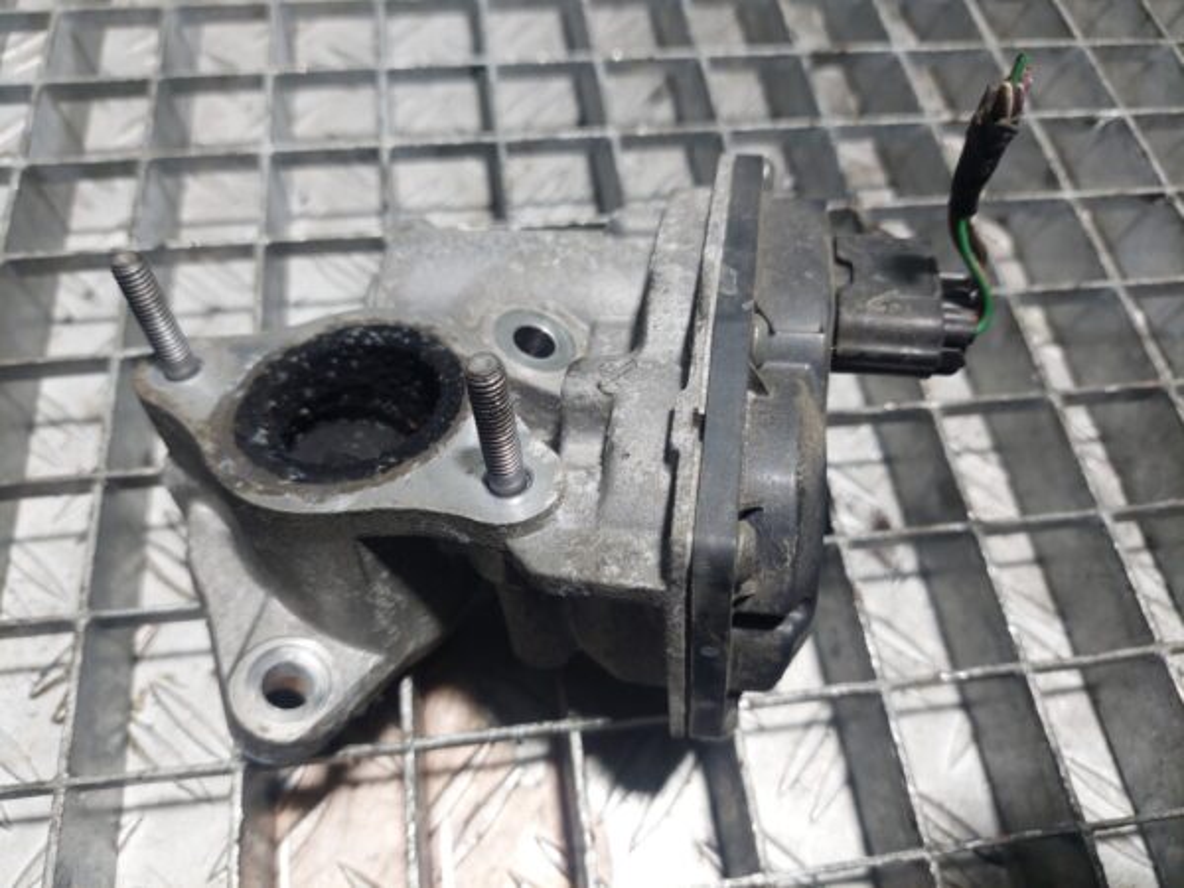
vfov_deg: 54.9
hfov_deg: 69.4
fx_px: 855
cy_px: 444
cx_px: 592
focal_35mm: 25
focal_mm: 5.23
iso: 80
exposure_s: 1/100
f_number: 1.8
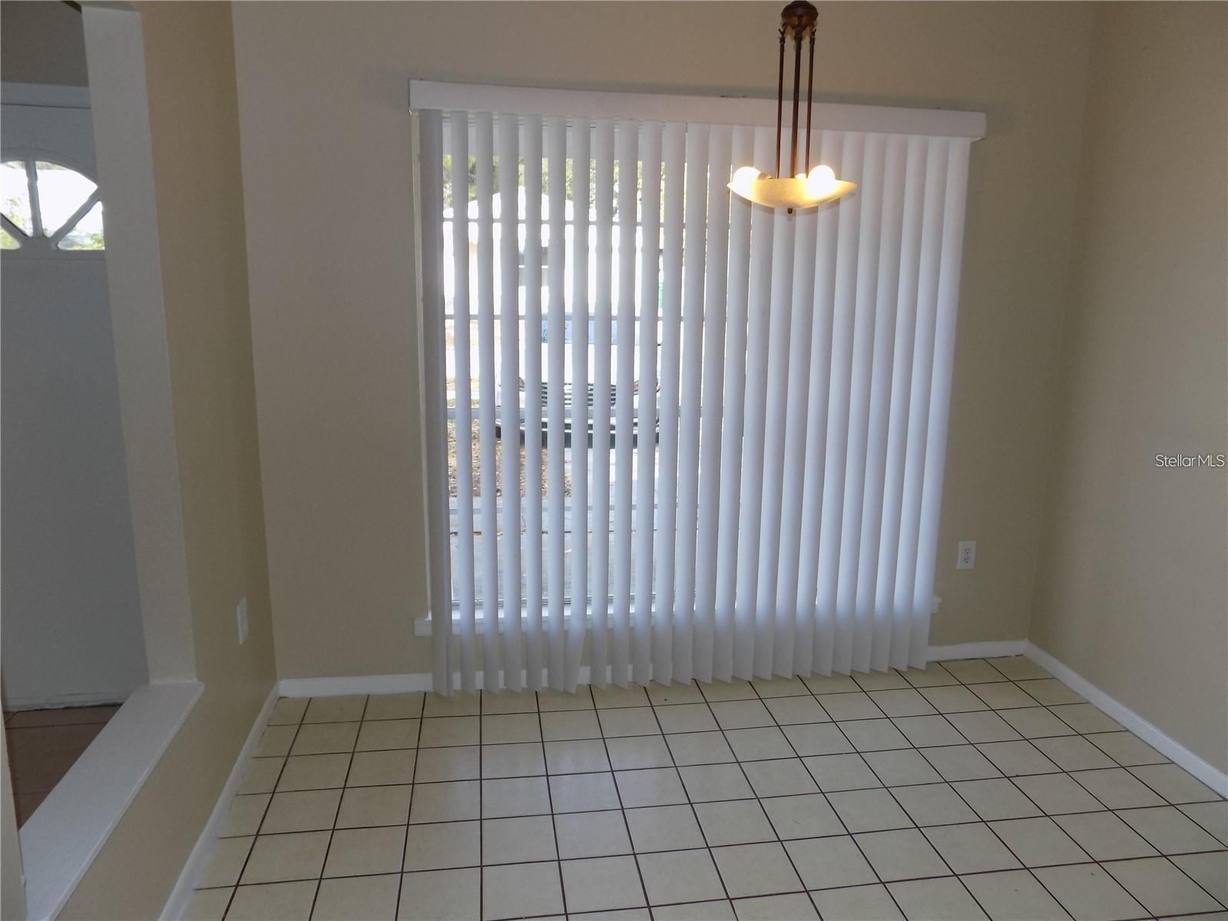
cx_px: 614
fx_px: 816
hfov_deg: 73.9
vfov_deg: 58.9
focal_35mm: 23
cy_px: 460
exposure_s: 1/80
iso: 80
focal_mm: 4
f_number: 3.1
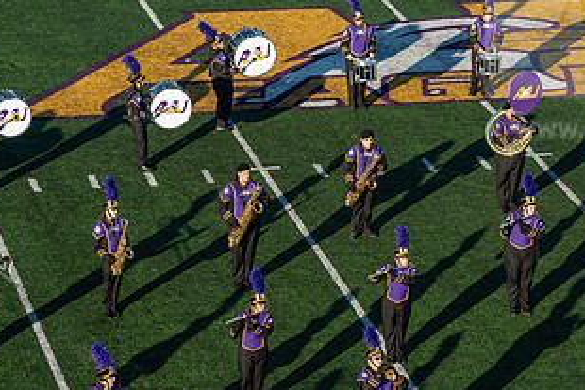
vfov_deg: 6.7
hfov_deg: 10.0
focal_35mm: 206
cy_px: 169
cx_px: 428
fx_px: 3349
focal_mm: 110
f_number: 4.5
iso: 160
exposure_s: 1/500
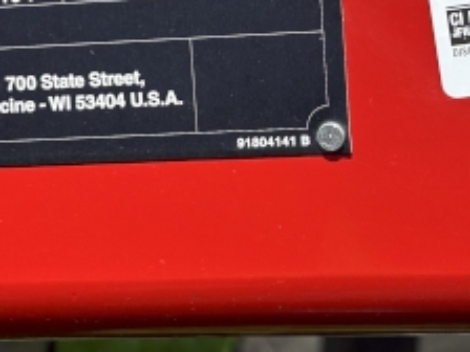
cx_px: 315
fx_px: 1263
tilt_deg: -8.1
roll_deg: -3.1
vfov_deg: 15.8
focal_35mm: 93
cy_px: 69
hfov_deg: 21.0
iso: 50
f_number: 1.5
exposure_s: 1/2165
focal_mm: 5.7
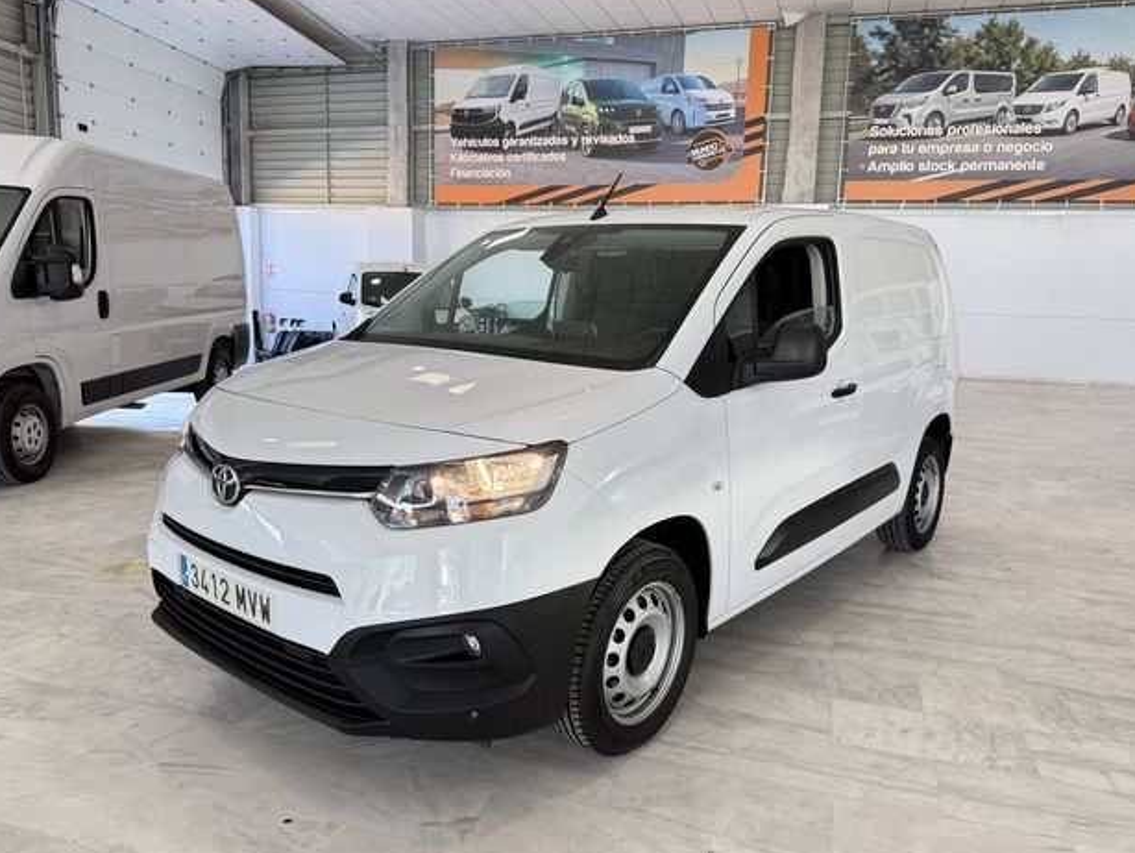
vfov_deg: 54.9
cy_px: 422
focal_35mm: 25
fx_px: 820
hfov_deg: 69.4
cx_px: 568
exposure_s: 1/100
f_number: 1.78
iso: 80
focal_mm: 6.76
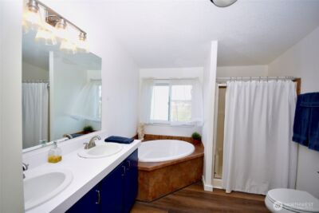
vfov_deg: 77.4
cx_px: 160
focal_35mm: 15
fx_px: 133
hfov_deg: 100.4
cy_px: 106
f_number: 5.6
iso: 400
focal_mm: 10
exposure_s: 1/125
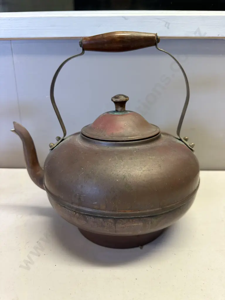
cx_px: 112
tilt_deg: -18.9
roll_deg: -0.4
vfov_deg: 71.6
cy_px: 150
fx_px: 208
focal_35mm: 24
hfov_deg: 56.8
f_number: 1.78
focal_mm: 6.86
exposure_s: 1/100
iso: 160
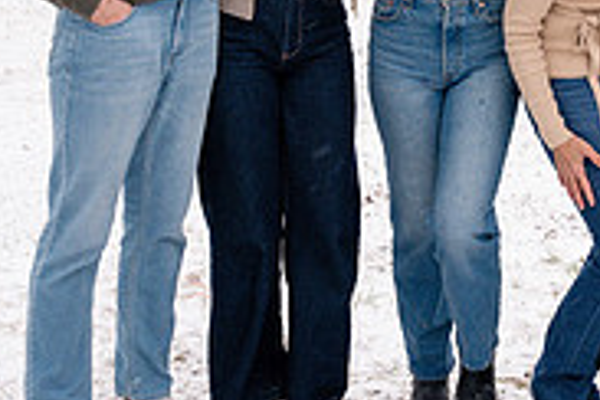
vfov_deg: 12.6
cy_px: 18
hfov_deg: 18.6
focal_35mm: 108
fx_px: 1800
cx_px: 531
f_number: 6.3
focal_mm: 34
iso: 400
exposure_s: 1/250
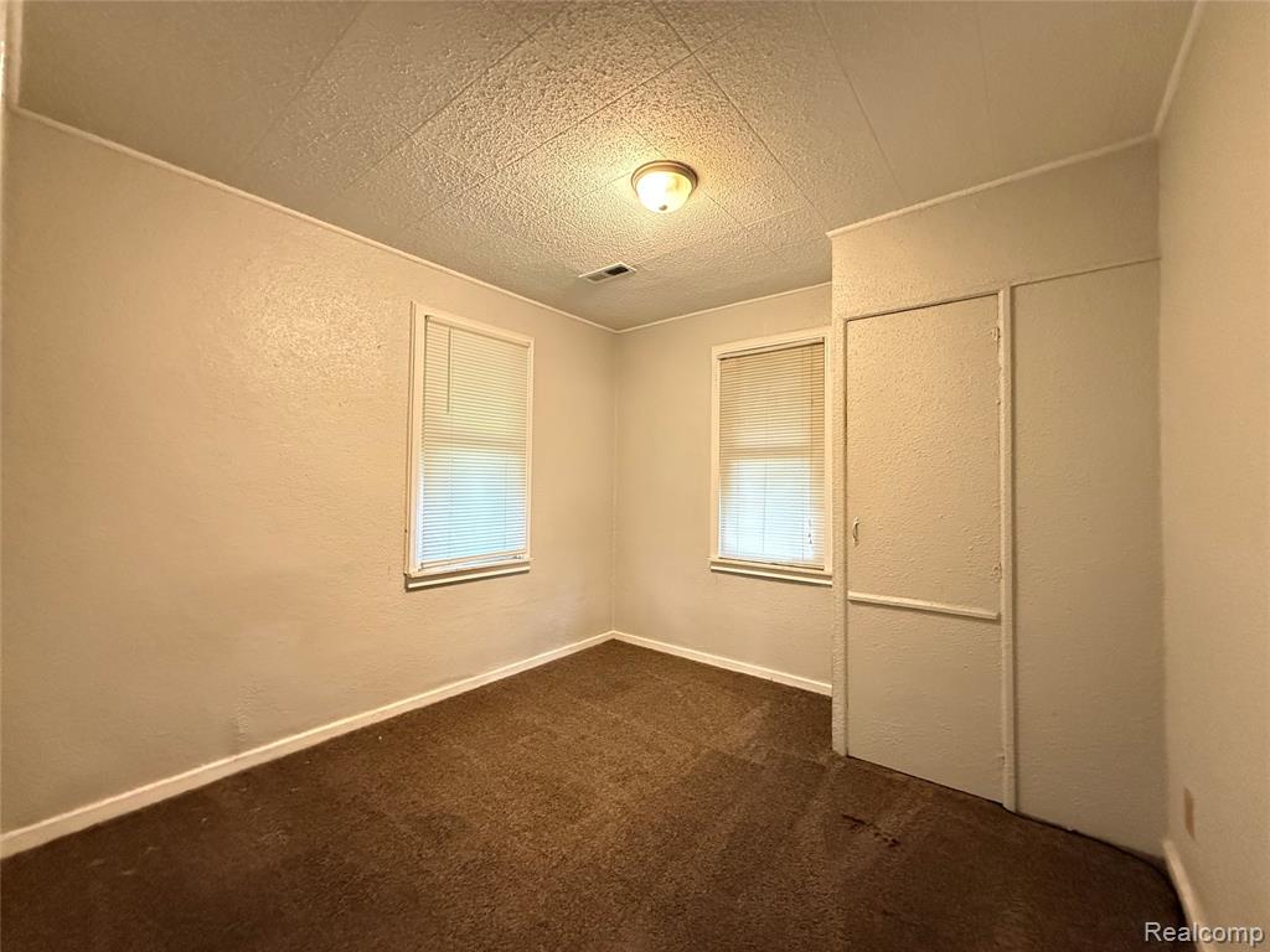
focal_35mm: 14
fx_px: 514
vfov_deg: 85.7
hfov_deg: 102.1
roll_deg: -0.2
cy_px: 476
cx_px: 635
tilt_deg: +1.9
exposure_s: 1/40
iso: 1250
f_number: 2.2
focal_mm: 2.22
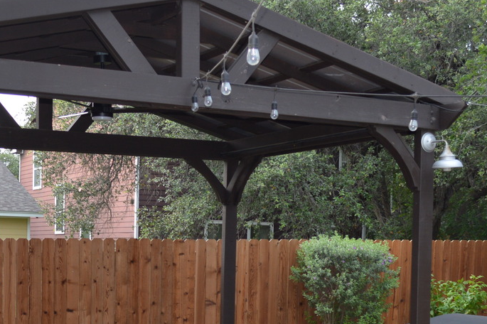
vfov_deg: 20.8
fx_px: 865
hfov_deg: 31.3
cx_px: 174
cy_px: 295
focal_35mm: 64
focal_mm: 18
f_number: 4
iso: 200
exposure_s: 1/125
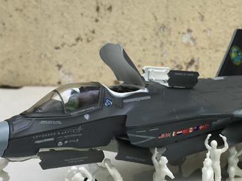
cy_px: 119
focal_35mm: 63
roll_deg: -1.5
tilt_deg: -15.2
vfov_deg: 23.2
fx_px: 440
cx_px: 143
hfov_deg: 30.7
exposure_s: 1/324
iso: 32
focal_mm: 4.15
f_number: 2.2
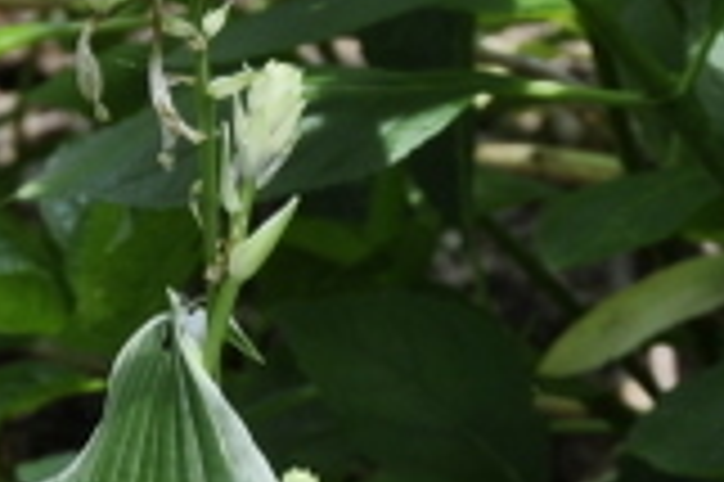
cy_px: 1149
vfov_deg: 2.6
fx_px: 10507
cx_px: 243
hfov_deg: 3.9
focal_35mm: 523
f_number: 5.6
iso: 220
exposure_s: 1/125
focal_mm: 70
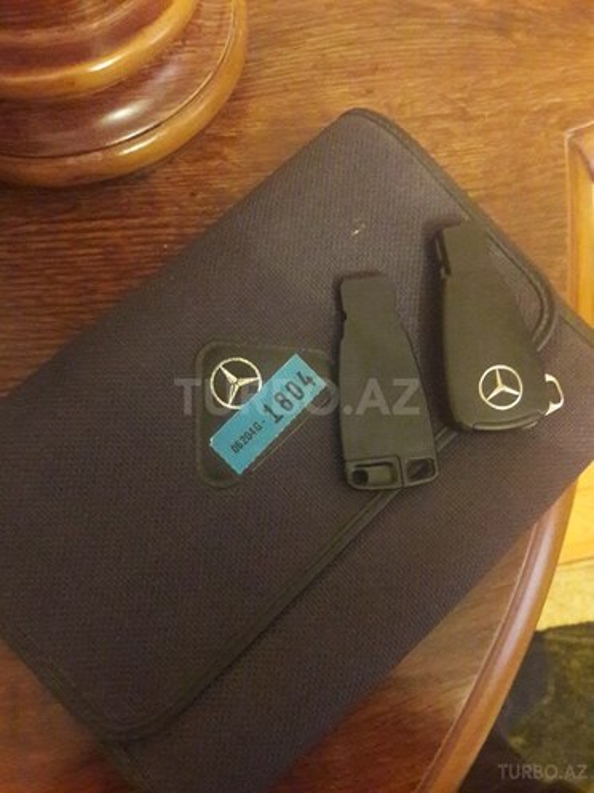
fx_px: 641
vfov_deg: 63.4
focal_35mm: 28
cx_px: 297
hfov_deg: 49.7
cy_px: 396
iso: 800
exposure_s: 1/17
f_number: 1.9
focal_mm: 3.7
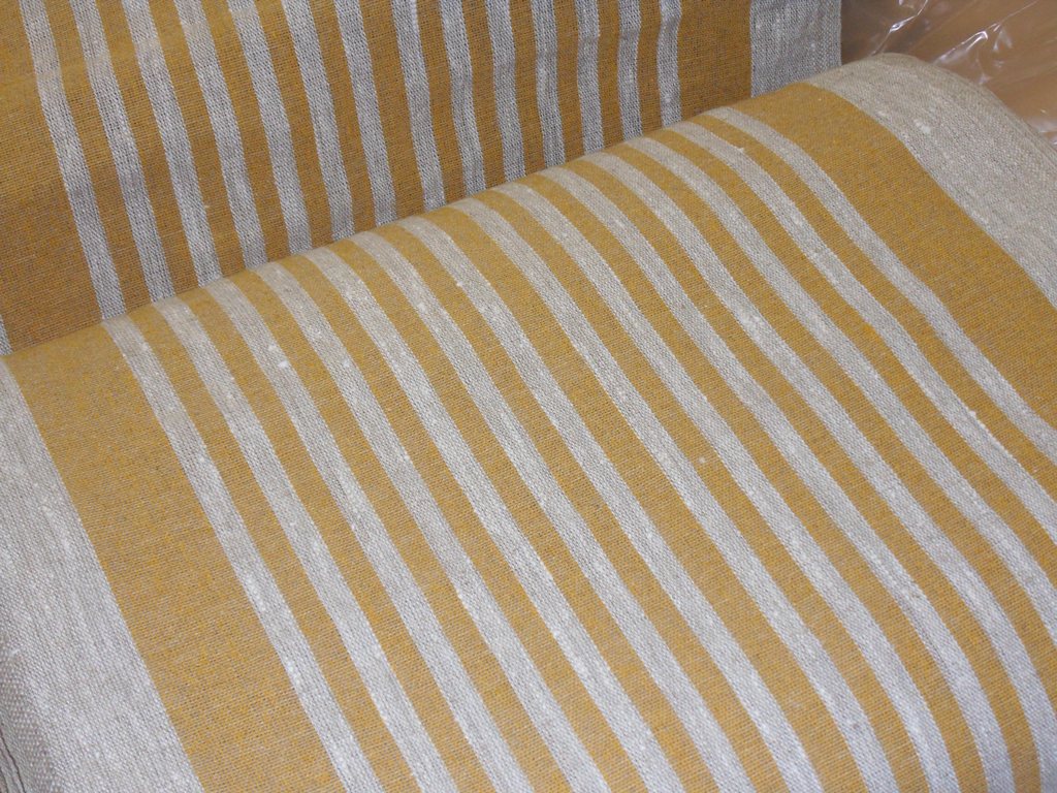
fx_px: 1832
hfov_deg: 32.2
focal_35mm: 60
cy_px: 396
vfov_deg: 24.4
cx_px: 528
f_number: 4.8
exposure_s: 1/45
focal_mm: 10.5
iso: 200
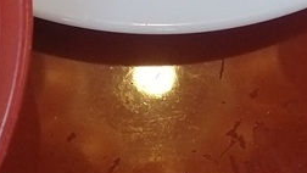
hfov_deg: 15.3
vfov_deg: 8.3
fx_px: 1140
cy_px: -147
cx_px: 94
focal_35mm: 140
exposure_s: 1/60
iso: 320
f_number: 1.8
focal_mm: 3.61
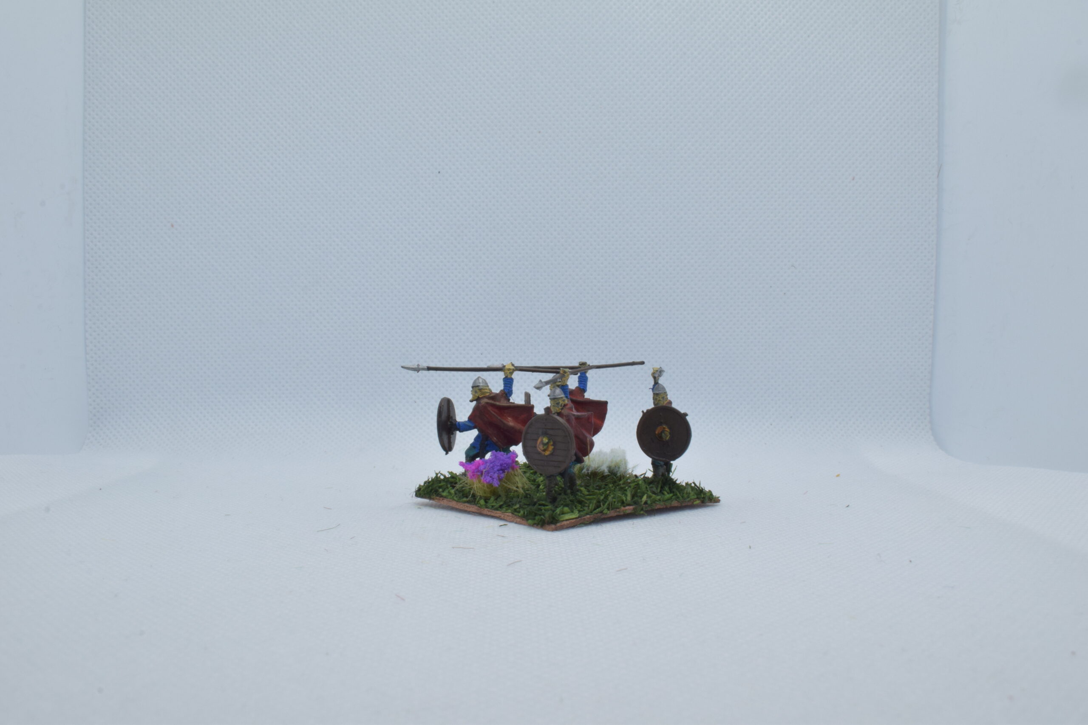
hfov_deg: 55.1
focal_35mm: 34
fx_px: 1043
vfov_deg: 38.4
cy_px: 362
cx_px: 544
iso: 800
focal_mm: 23
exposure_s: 1/60
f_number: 22
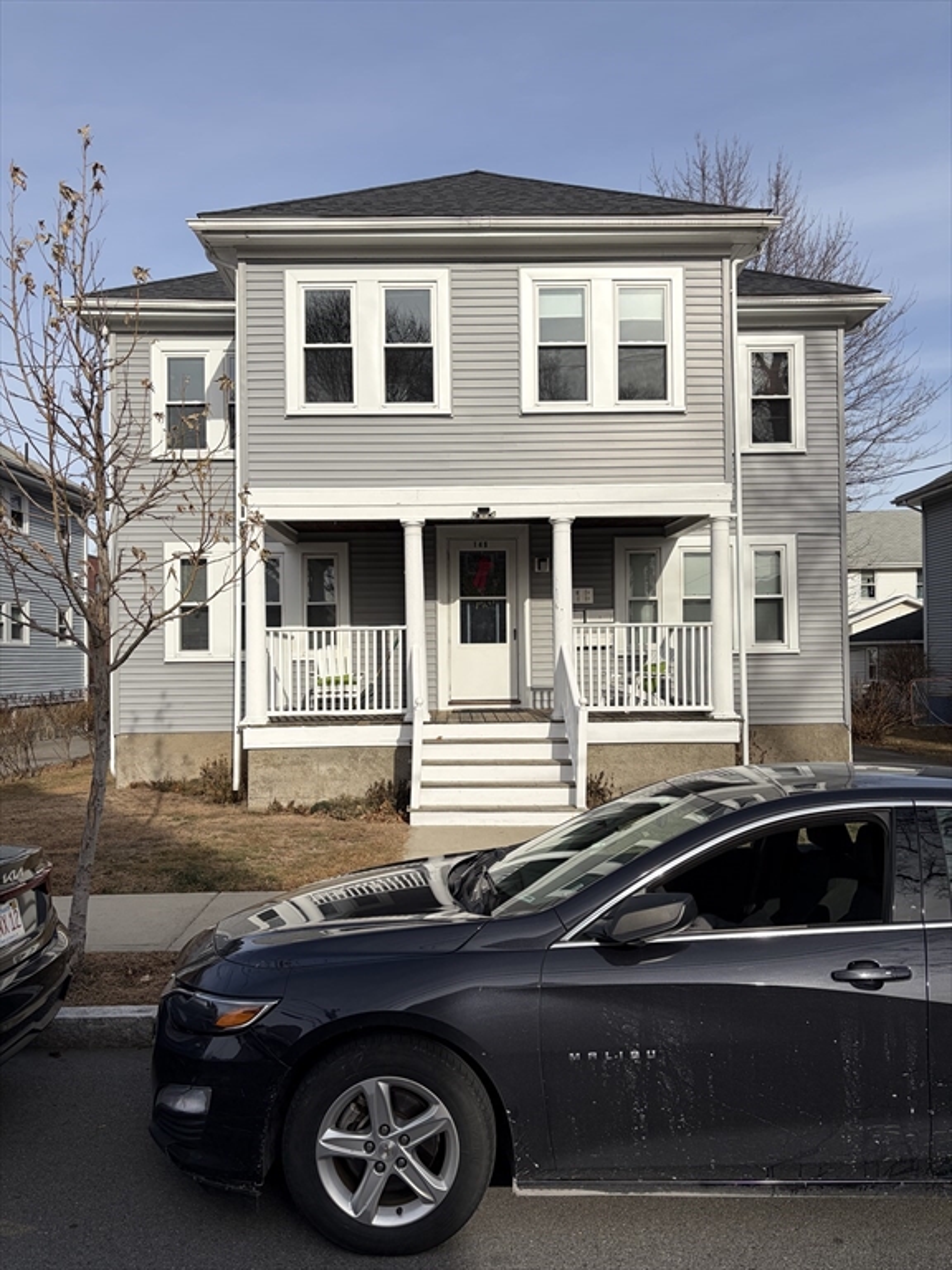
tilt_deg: +2.7
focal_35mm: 26
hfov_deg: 53.1
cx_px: 476
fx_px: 953
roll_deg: +1.5
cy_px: 635
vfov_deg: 67.3
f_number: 1.6
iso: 50
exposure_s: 1/4950
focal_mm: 5.96
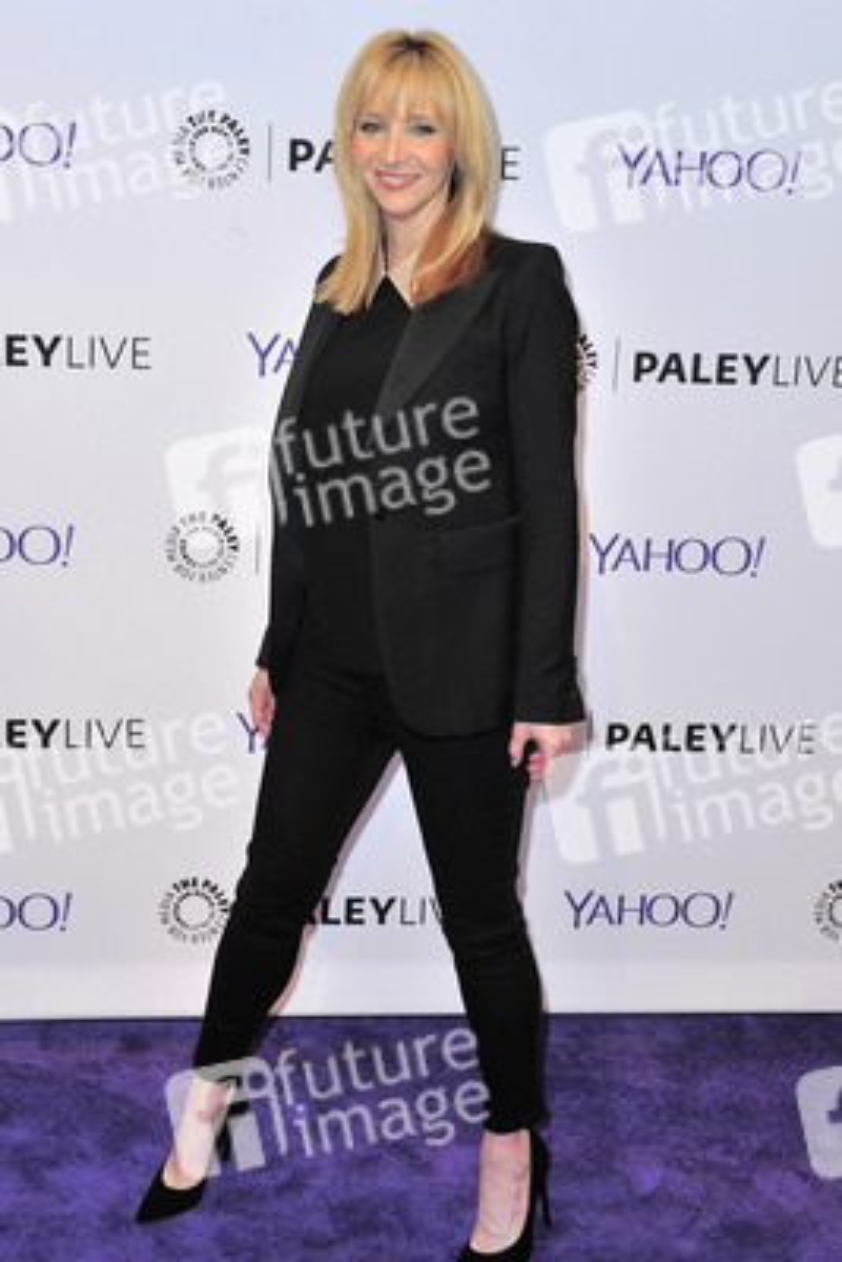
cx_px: 421
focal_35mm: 36
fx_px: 1262
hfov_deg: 36.9
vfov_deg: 53.1
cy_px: 631
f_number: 4
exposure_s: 1/320
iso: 400
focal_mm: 36
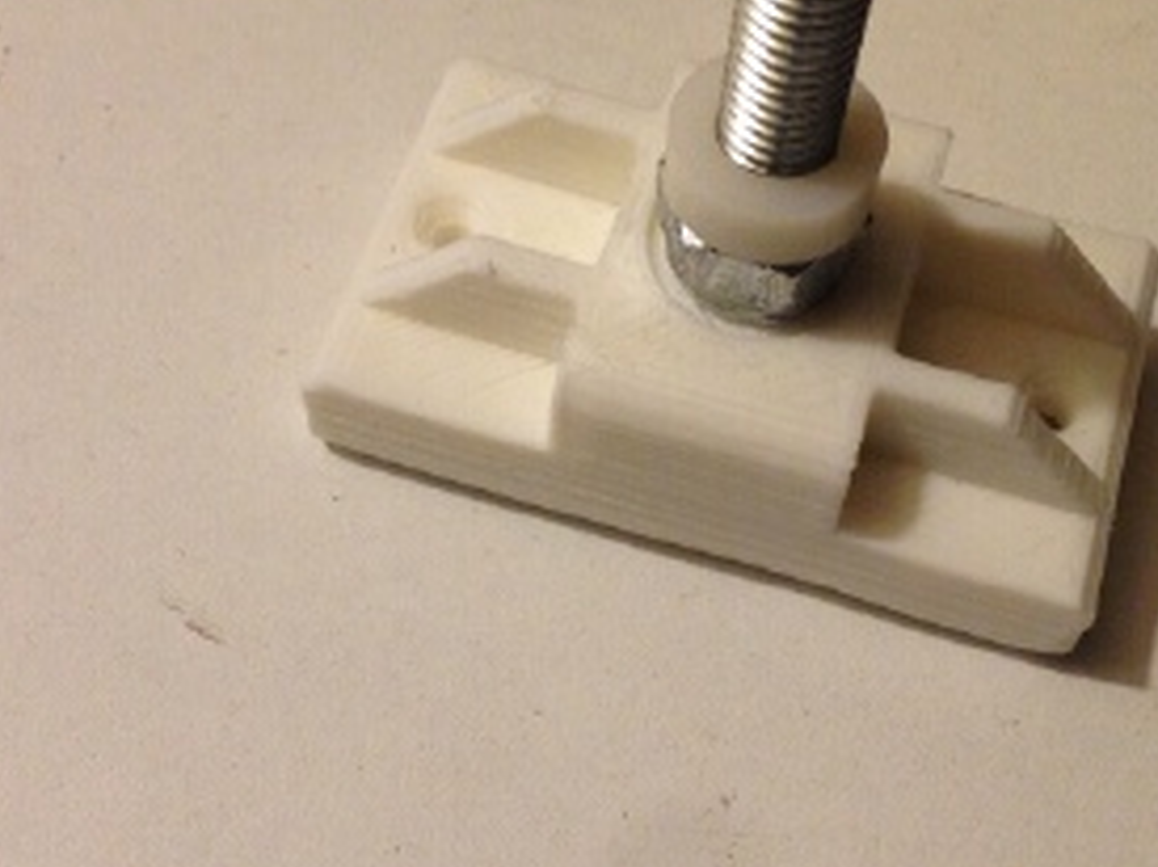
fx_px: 2140
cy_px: 442
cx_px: 596
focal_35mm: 64
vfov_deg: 22.9
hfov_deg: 30.3
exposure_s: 1/20
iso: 160
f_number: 2.4
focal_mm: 4.12
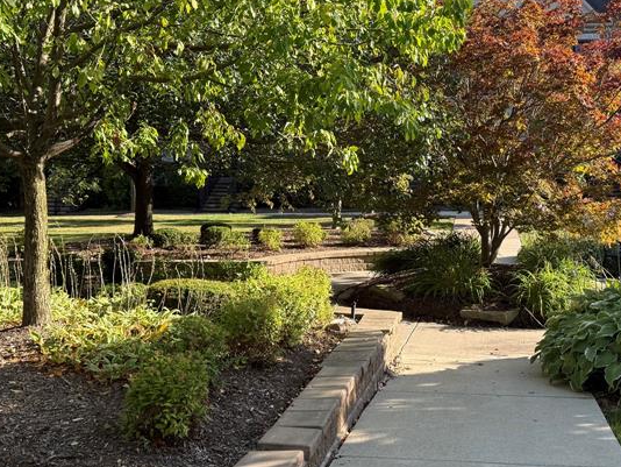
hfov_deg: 41.0
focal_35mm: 46
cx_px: 378
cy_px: 250
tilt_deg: -3.9
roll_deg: +0.0
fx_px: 826
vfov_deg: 31.5
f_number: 1.78
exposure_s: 1/1553
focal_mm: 6.76
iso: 100
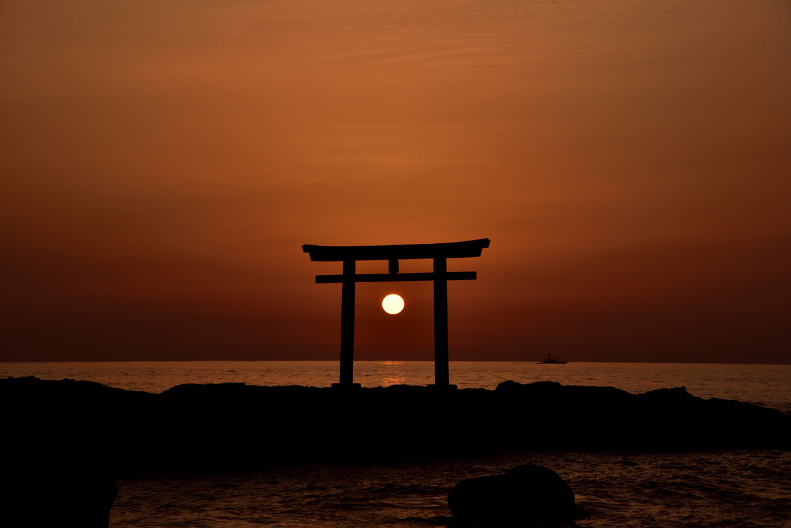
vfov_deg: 13.1
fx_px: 2308
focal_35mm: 105
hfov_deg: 19.4
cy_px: 264
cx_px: 396
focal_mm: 105
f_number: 13
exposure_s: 1/750
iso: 250
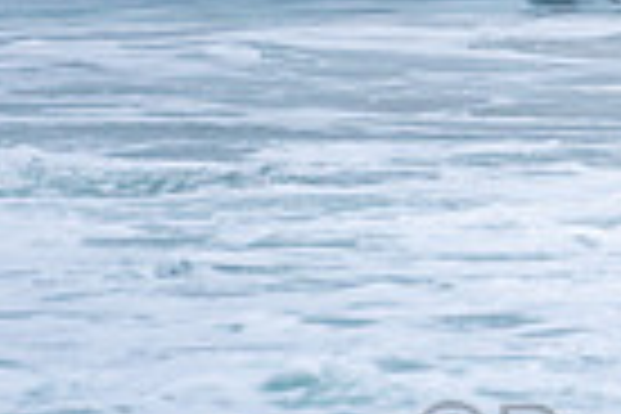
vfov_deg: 0.7
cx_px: 760
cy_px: -304
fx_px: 36257
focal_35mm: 2102
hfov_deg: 1.0
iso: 250
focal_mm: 500
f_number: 5.6
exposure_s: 1/1000
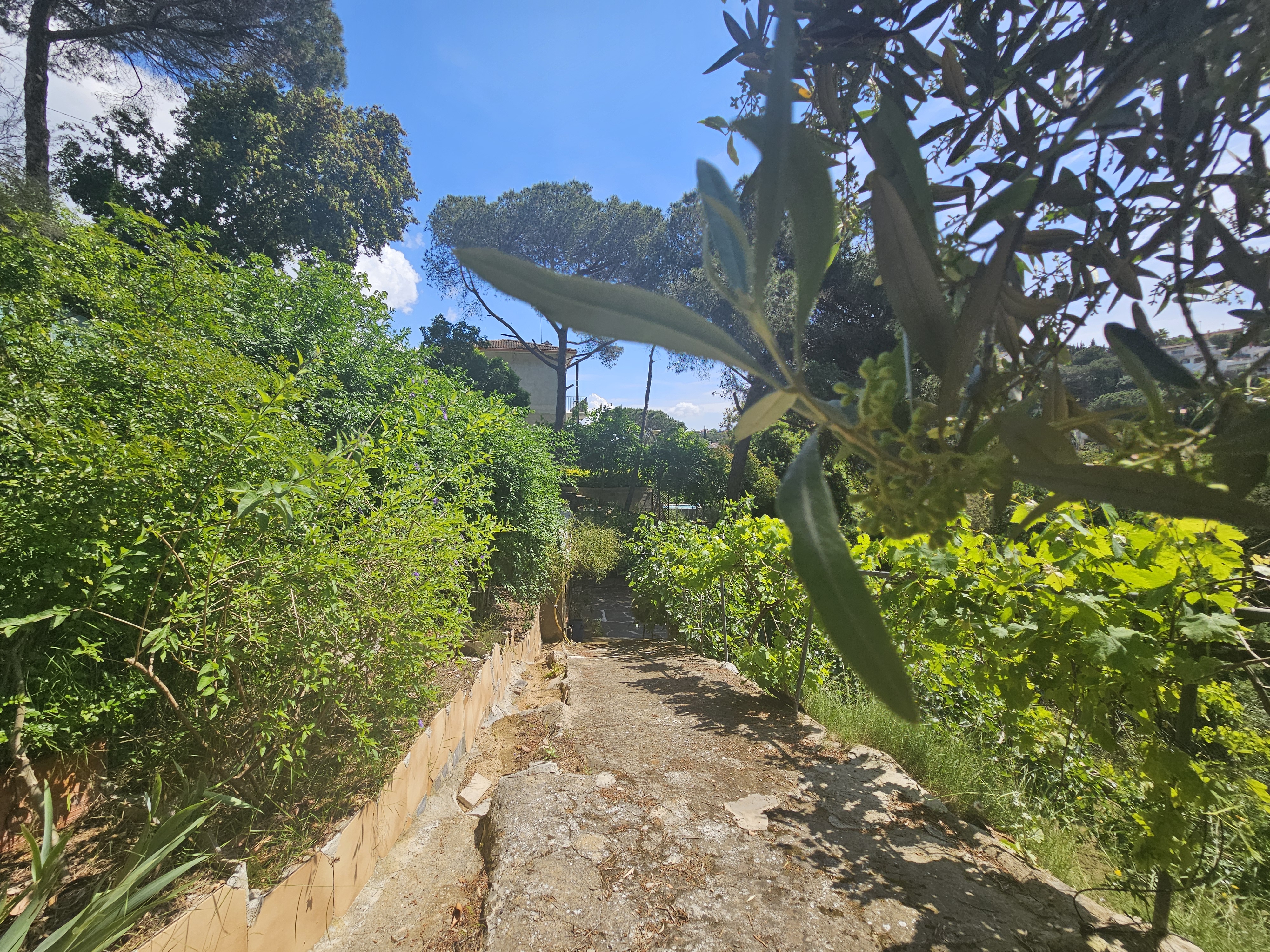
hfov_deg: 106.2
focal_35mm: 13
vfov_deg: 89.9
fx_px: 477
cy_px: 476
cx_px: 635
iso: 50
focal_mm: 2.2
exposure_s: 1/1794
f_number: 2.2
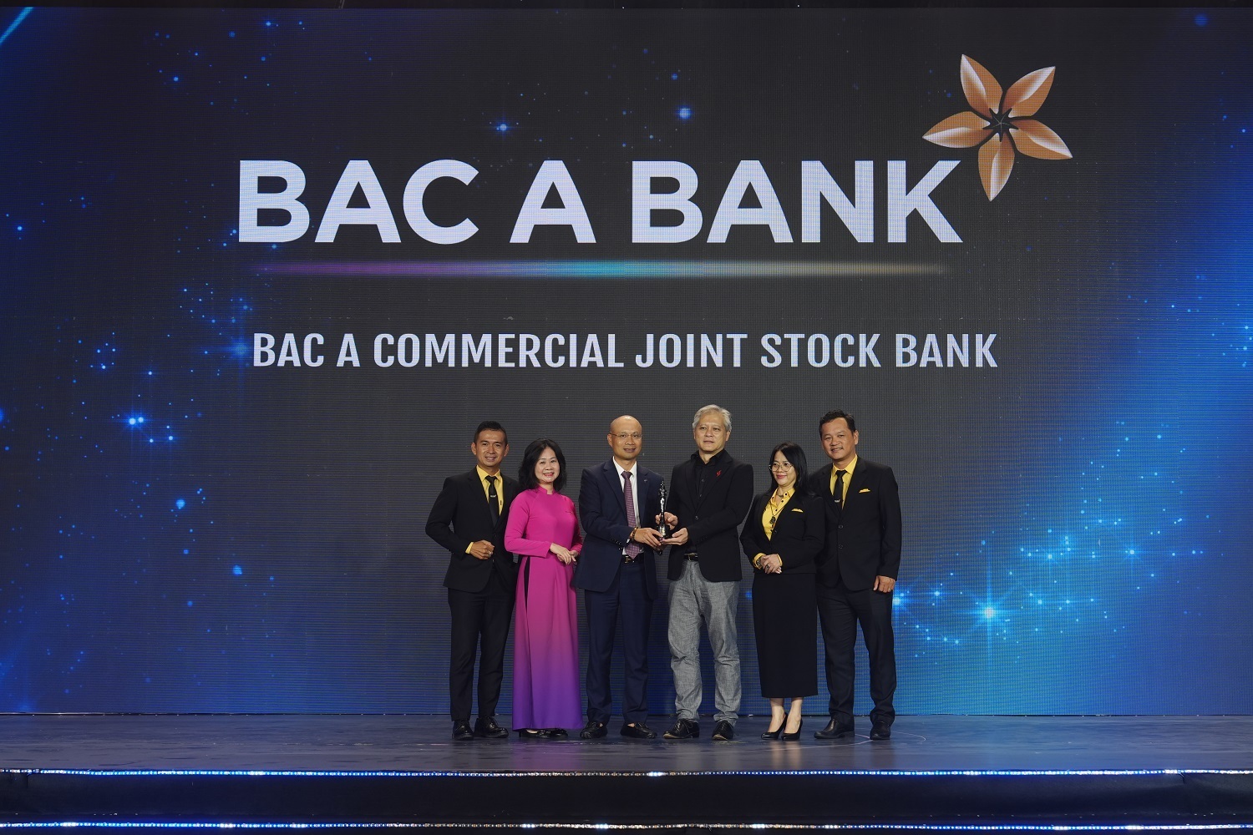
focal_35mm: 70
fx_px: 2436
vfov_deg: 19.5
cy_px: 418
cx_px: 626
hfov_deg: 28.8
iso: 640
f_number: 3.5
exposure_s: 1/200
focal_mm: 70
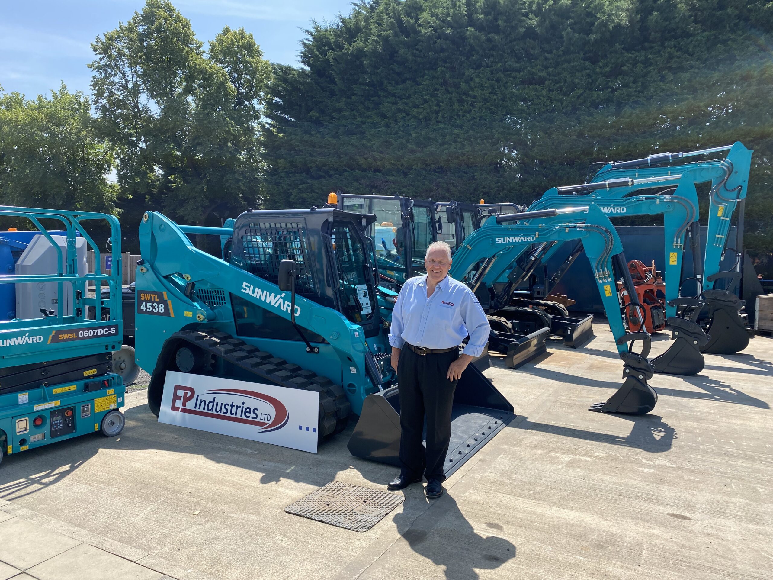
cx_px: 386
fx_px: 581
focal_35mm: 26
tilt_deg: -5.9
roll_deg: -2.5
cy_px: 290
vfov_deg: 53.1
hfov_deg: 67.3
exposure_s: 1/1898
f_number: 1.8
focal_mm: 4.25
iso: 32
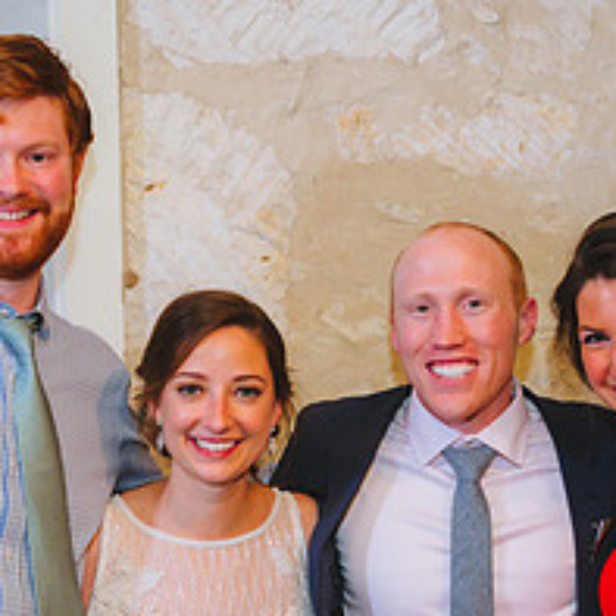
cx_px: 331
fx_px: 2013
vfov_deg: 17.2
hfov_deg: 17.4
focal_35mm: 100
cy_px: 553
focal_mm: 40
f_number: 2.8
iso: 2000
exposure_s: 1/80
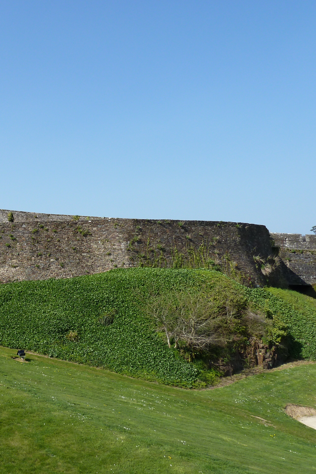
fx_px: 461
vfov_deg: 54.4
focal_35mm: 35
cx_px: 8
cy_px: 236
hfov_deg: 34.8
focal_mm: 4.1
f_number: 4
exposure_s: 1/500
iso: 80
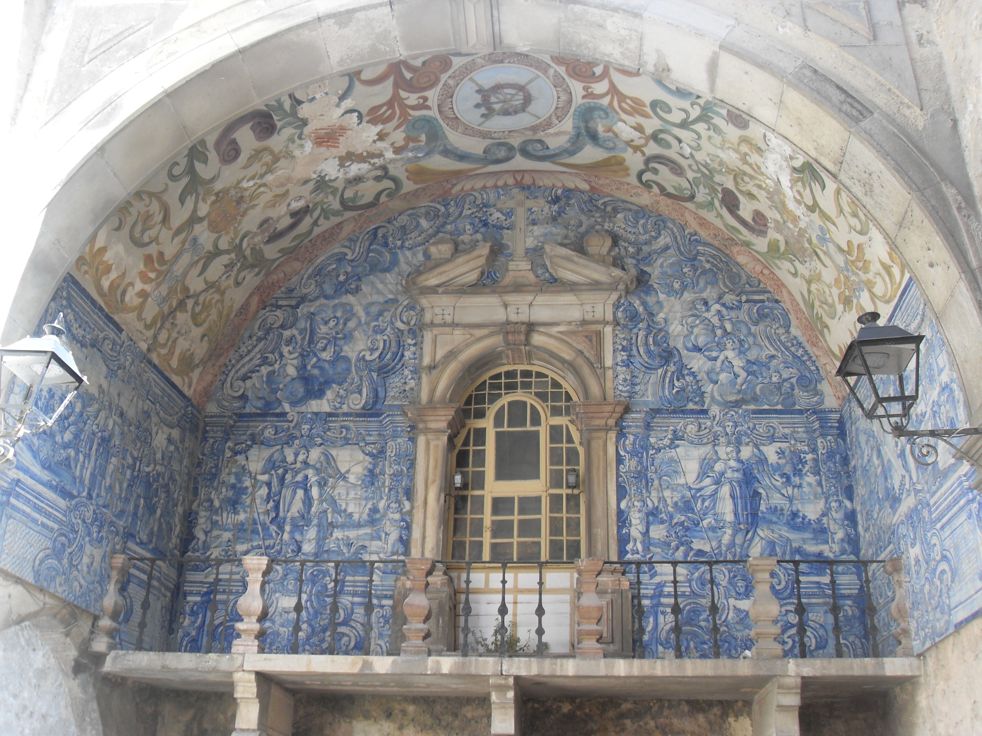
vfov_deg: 40.7
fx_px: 993
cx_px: 491
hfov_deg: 52.6
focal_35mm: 35
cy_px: 368
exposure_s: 1/90
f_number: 2.8
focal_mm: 6.3
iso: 100
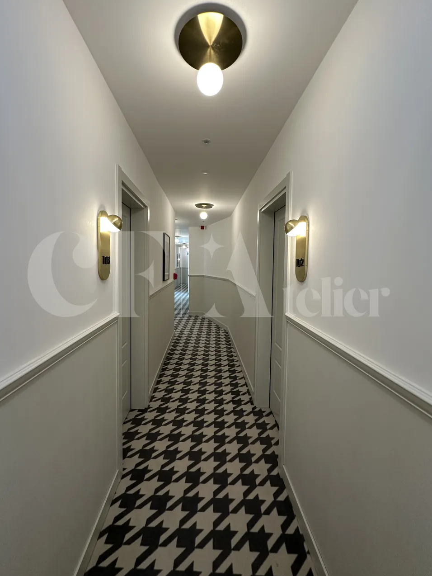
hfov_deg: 81.7
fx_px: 250
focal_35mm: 15
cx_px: 206
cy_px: 275
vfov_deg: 98.1
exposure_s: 1/50
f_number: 2.2
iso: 160
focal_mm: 2.22
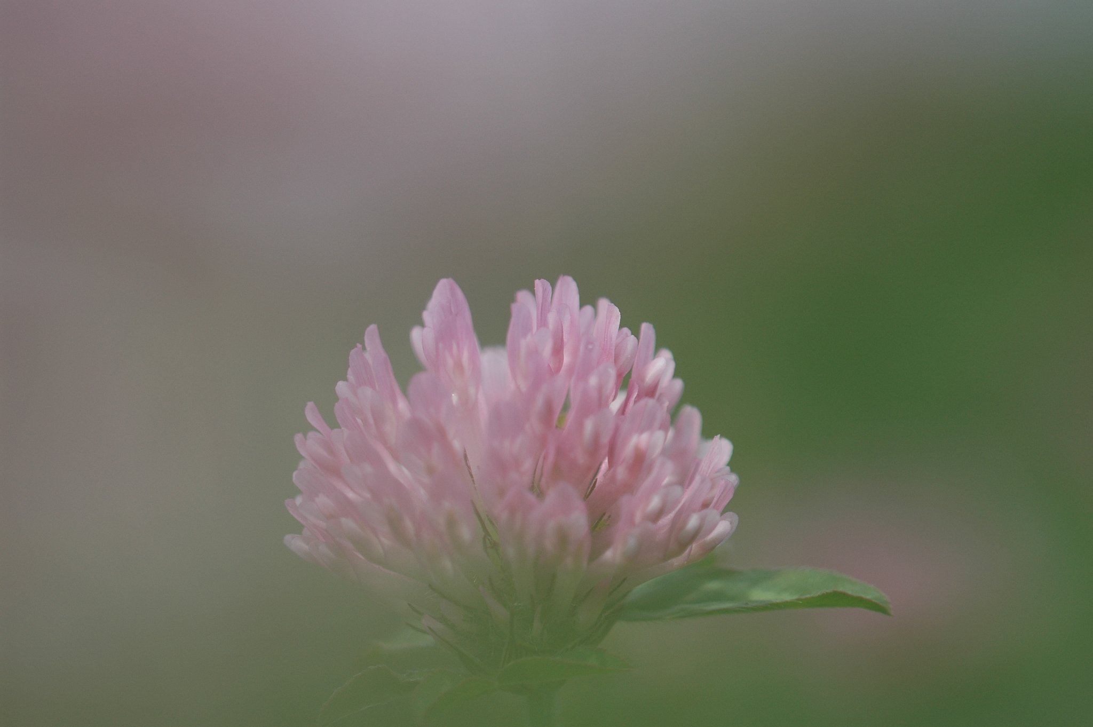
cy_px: 364
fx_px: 8191
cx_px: 546
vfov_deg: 5.1
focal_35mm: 270
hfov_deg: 7.6
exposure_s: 1/320
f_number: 4.2
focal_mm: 180
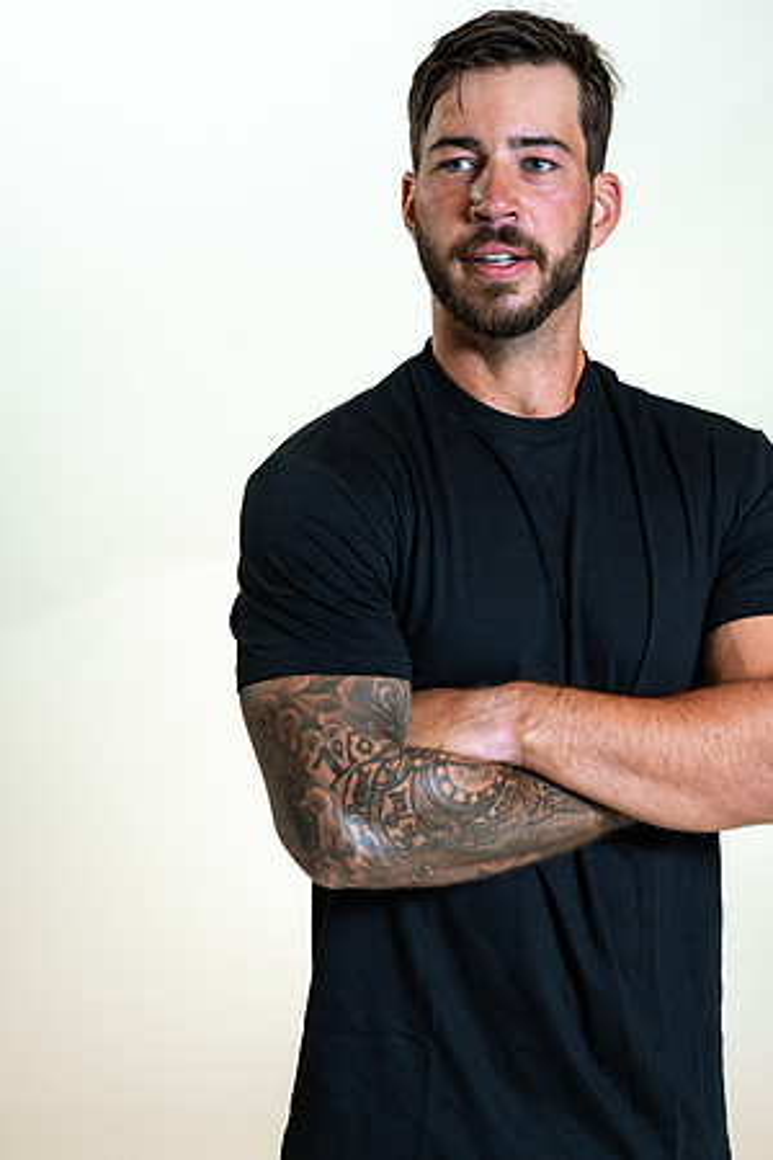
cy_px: 580
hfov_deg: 16.1
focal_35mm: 85
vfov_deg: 23.9
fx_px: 2737
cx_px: 386
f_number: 4
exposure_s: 1/160
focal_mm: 85
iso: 320
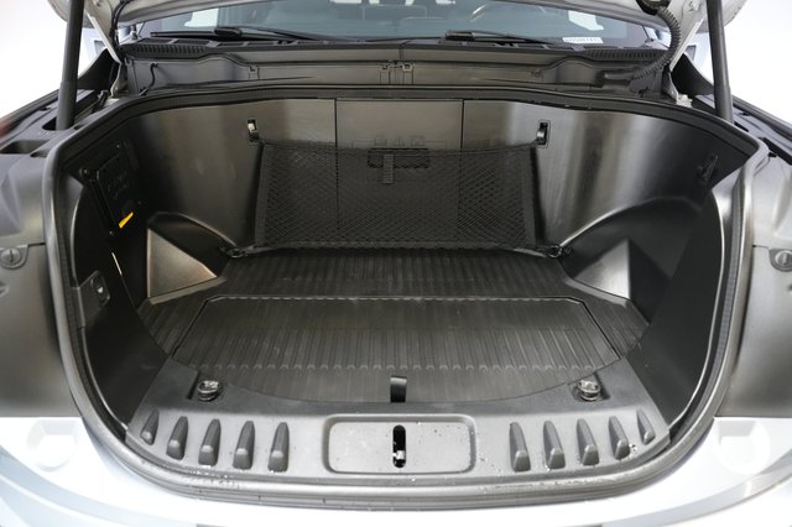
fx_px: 550
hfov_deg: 71.5
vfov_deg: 51.2
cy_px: 264
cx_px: 396
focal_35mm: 25
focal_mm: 25
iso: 6400
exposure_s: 1/160
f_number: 2.8
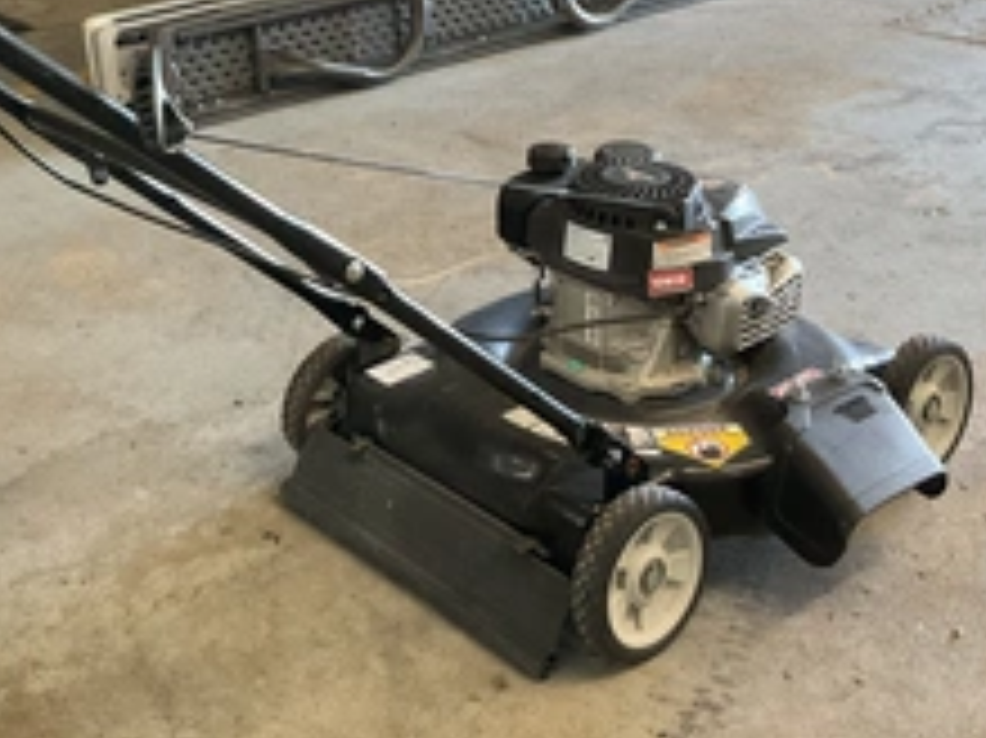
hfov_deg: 35.7
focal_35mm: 53
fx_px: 1509
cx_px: 297
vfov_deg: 26.9
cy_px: 135
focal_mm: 3
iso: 200
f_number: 1.8
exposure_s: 1/60
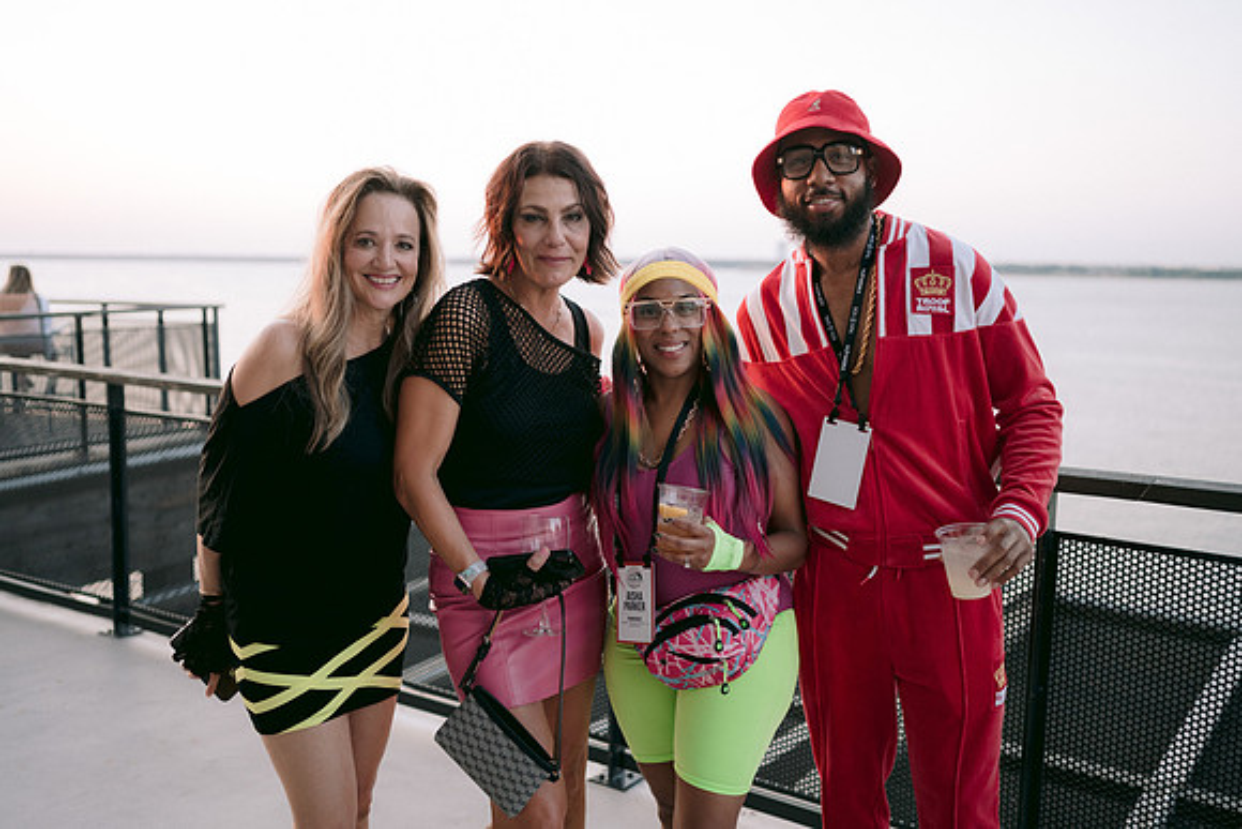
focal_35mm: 35
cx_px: 621
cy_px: 414
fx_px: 1208
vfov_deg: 37.9
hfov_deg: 54.4
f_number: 1.8
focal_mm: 35
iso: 250
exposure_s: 1/250
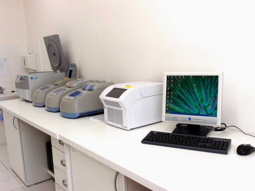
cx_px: 128
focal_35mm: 34
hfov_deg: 54.0
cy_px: 96
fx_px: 250
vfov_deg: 41.8
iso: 100
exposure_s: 1/125
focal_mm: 7.41
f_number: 2.5
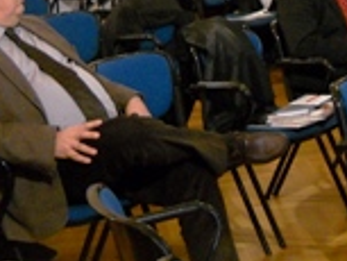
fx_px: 1204
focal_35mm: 120
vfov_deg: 11.9
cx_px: 401
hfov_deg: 15.9
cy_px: -104
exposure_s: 1/38
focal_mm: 6.72
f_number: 3.1
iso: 496
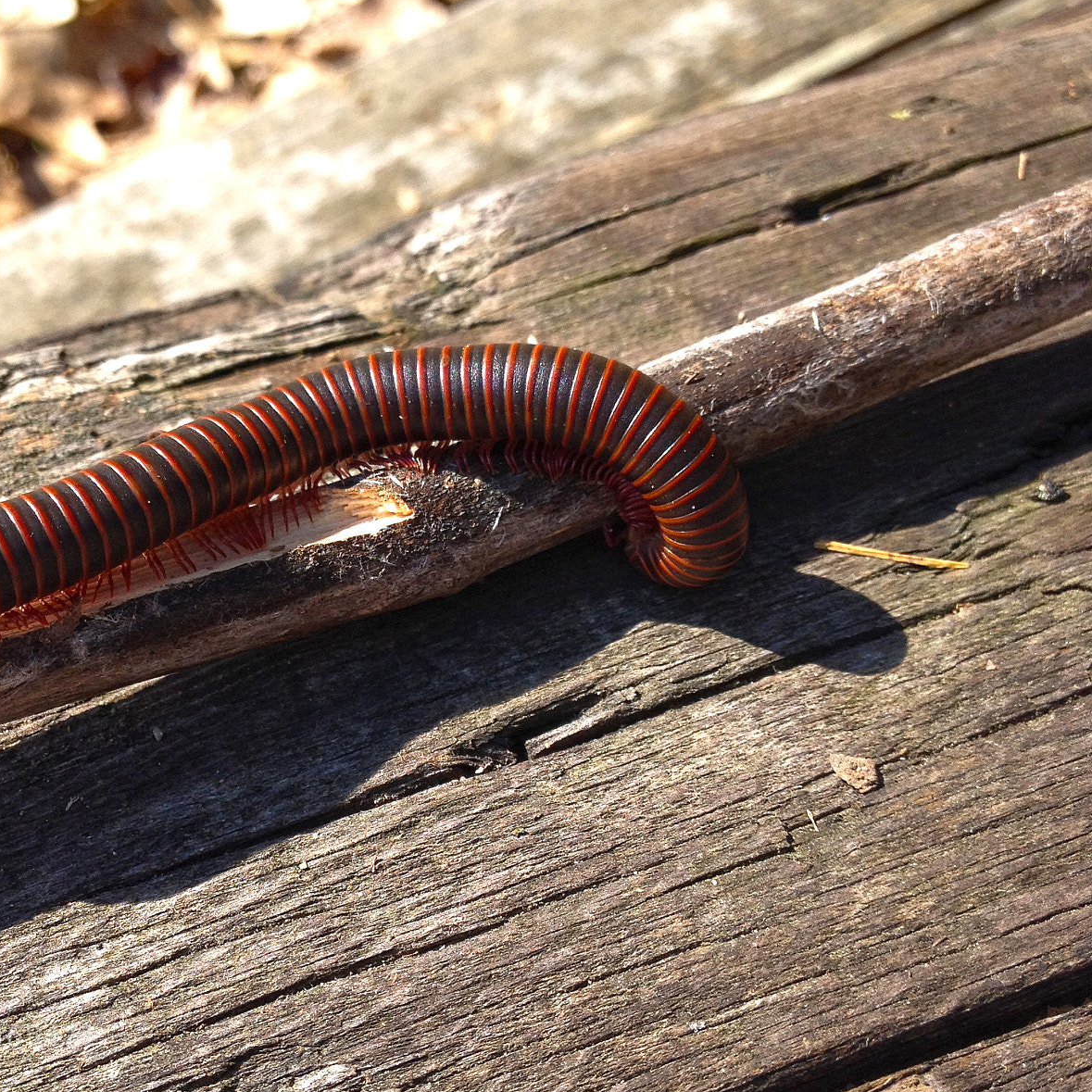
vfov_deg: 40.0
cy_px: 553
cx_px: 353
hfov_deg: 39.5
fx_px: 1499
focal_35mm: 42
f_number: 2.4
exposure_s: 1/525
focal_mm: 4.28
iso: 50
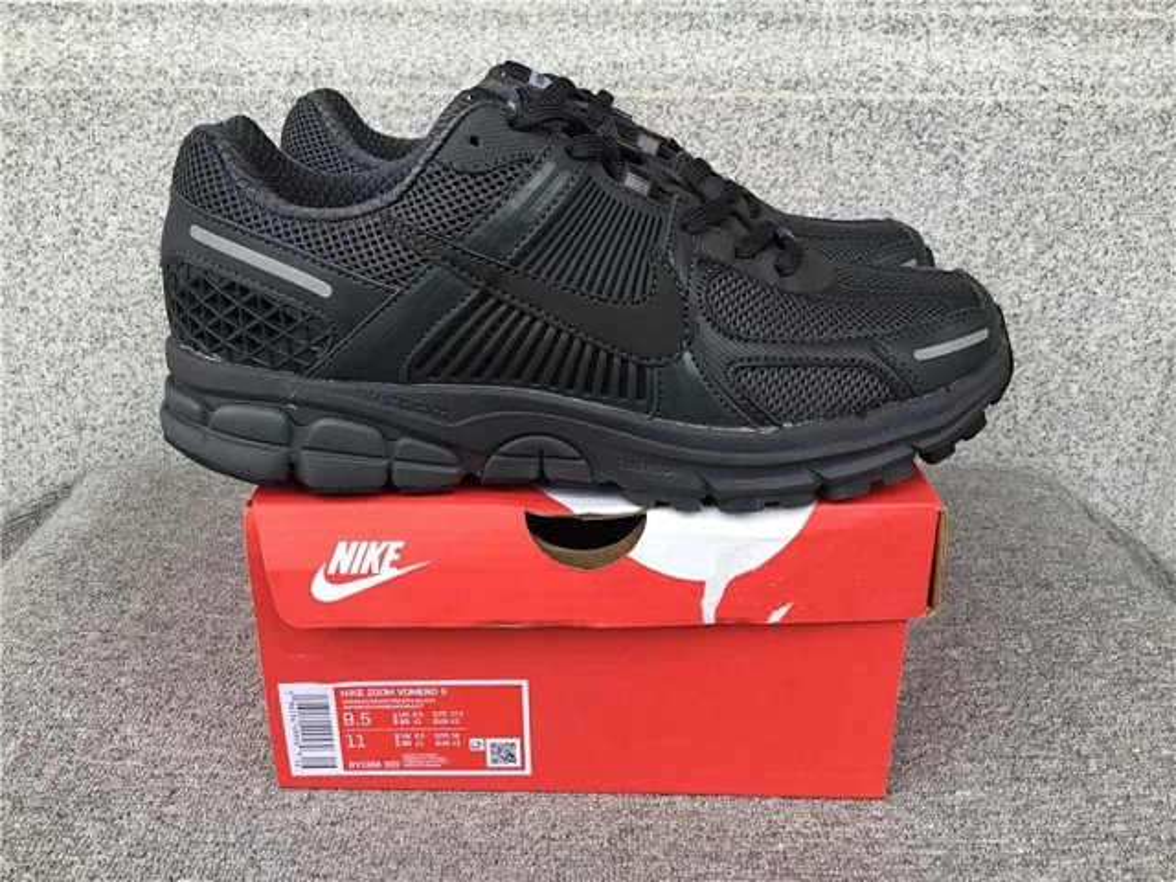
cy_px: 441
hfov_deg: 58.4
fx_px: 1053
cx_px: 588
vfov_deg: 45.4
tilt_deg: -20.8
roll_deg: -0.6
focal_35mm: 31
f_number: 2.4
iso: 25
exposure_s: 1/100
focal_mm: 3.3
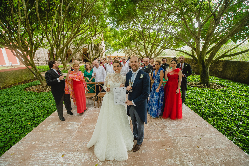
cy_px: 84
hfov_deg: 103.4
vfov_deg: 80.4
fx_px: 98
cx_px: 126
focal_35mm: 14
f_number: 3.5
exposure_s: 1/400
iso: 1000
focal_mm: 14
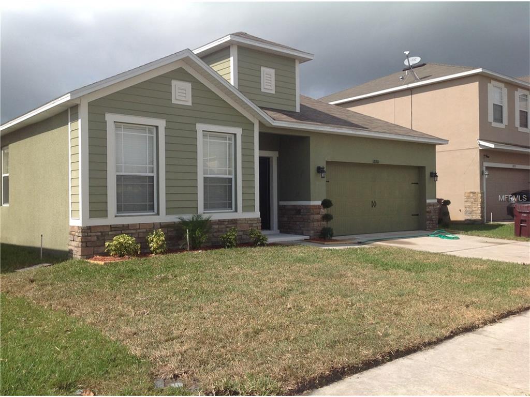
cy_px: 198
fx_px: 536
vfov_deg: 40.7
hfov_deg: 52.6
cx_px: 265
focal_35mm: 35
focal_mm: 4.28
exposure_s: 1/1890
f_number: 2.4
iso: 50
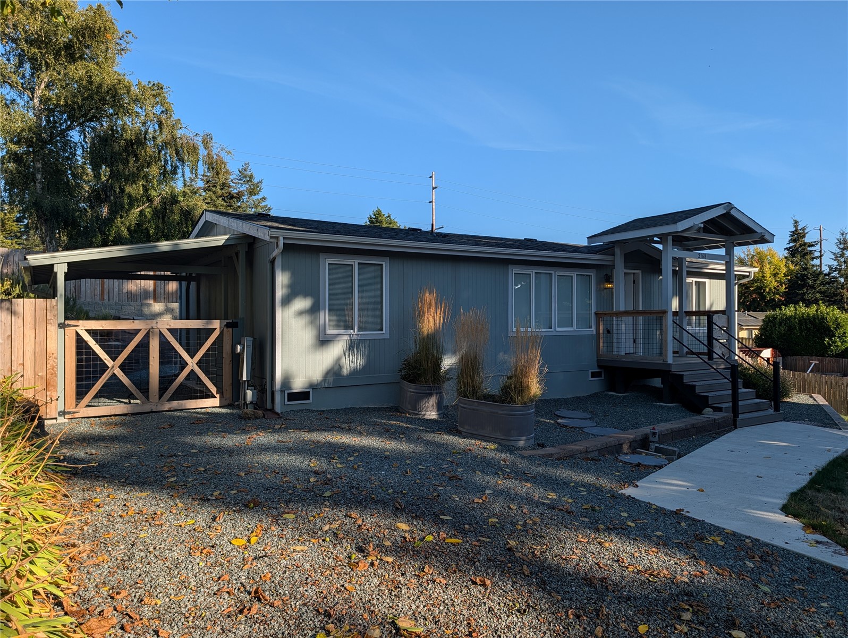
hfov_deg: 71.5
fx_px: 589
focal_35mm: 24
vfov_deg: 56.9
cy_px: 319
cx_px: 424
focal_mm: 6.9
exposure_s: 1/831
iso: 20
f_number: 1.68
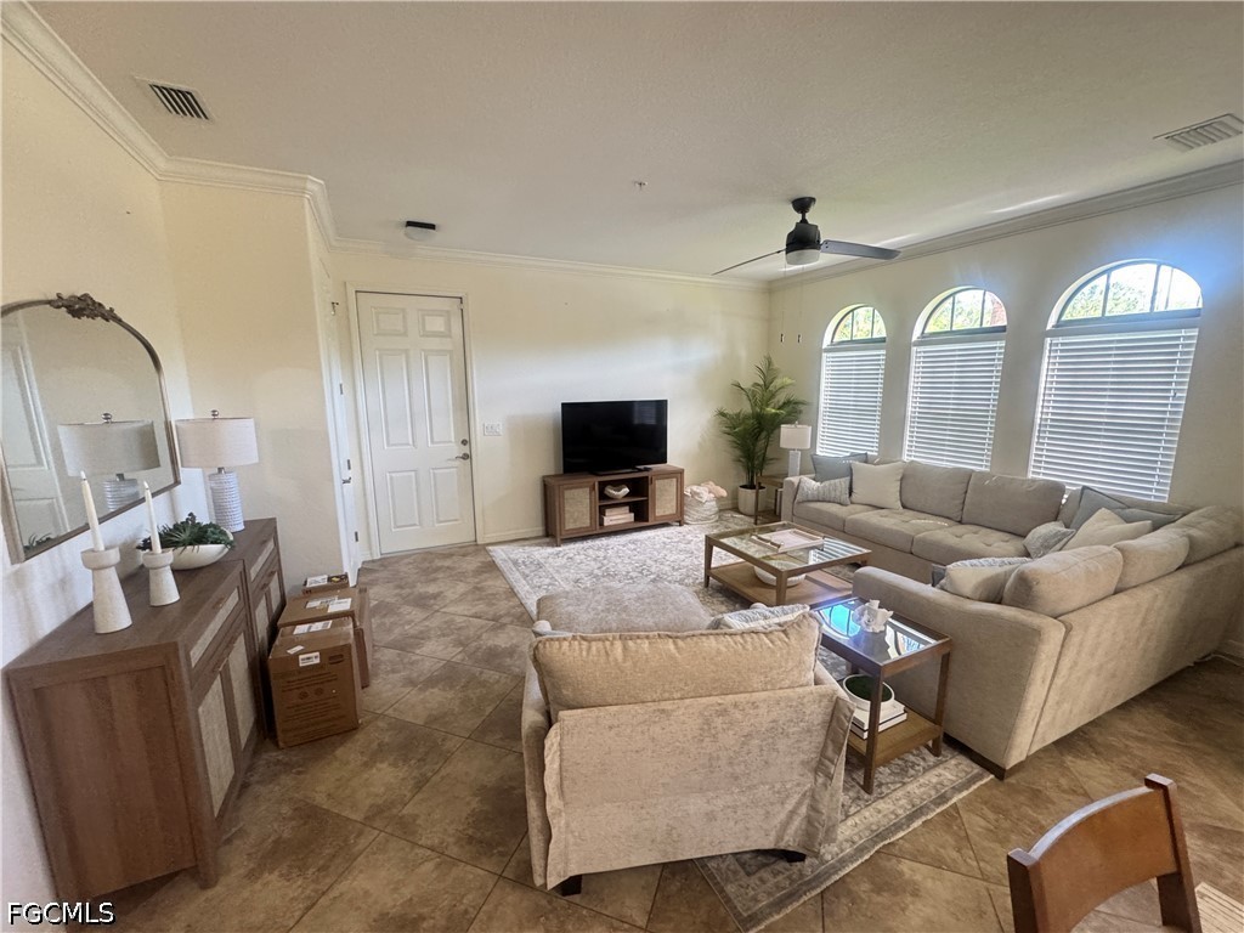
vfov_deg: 85.7
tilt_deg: -10.1
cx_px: 622
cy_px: 466
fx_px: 503
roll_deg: +0.3
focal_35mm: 14
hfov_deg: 102.1
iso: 500
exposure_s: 1/60
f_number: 2.2
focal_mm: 2.22
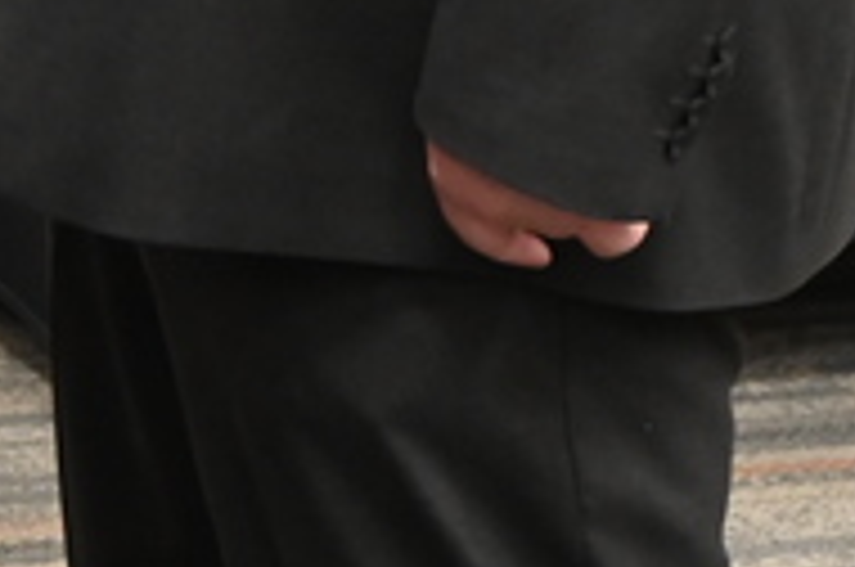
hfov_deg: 7.3
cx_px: -328
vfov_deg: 4.7
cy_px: -889
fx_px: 6639
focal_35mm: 280
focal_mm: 52
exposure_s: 1/100
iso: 3200
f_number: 5.6
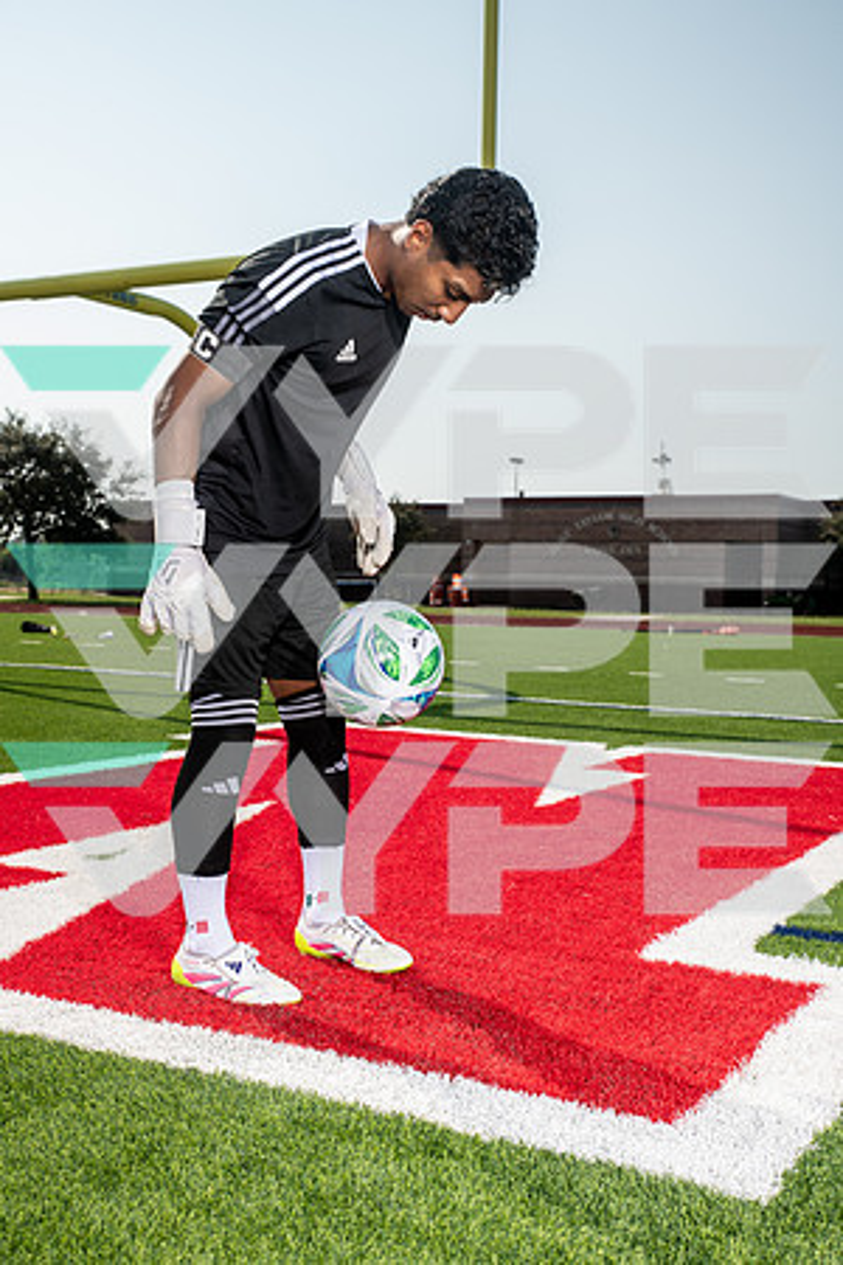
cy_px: 632
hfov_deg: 31.9
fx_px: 1475
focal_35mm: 42
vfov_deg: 46.4
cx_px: 422
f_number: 6.3
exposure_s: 1/400
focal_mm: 42
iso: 100
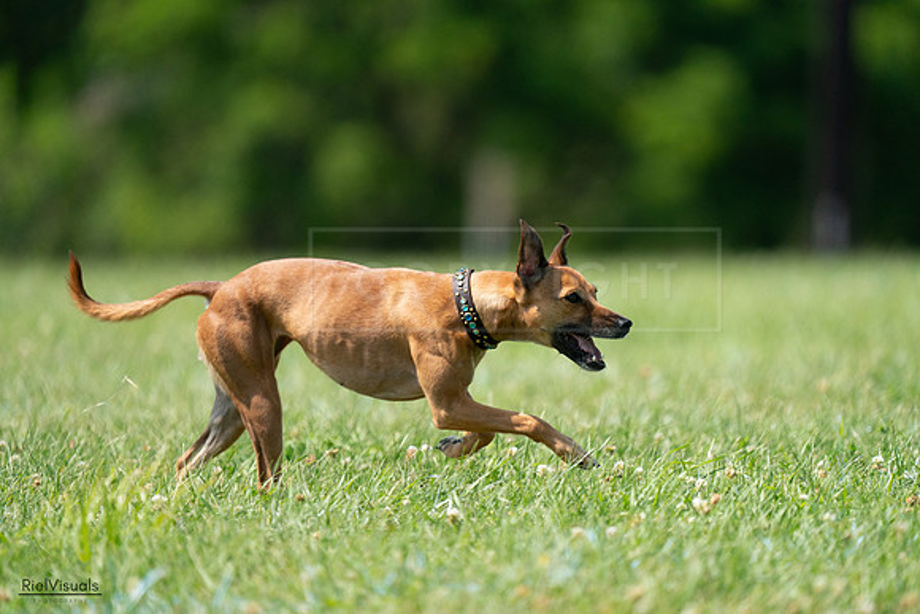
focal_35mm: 576
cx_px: 460
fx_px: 14723
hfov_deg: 3.6
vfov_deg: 2.4
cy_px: 307
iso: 1600
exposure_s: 1/4000
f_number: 6.3
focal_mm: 576
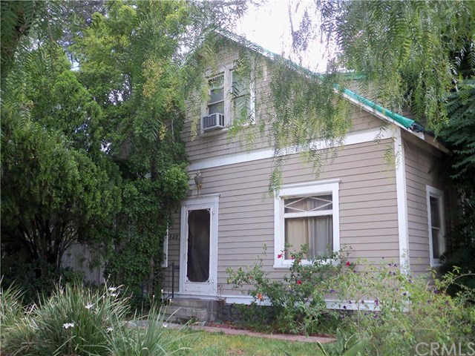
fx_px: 521
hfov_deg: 49.0
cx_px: 238
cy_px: 178
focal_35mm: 38
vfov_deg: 37.7
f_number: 3.5
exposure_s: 1/80
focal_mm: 6.3
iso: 125
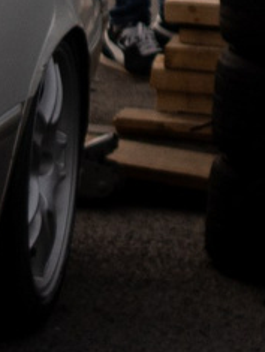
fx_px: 3726
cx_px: -726
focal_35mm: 366
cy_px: 170
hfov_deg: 3.9
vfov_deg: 5.4
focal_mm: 35
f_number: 2.2
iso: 100
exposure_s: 1/3200
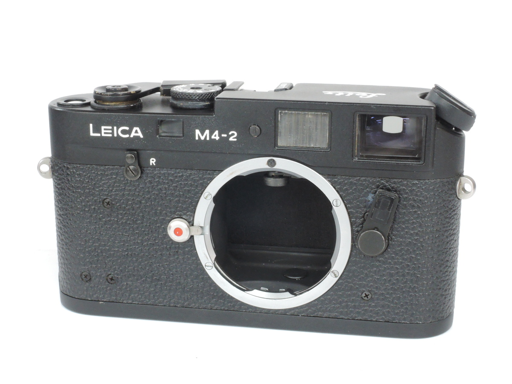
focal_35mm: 67
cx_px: 256
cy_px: 192
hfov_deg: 29.0
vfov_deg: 21.9
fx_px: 991
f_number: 8
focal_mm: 14.3
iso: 800
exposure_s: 1/8
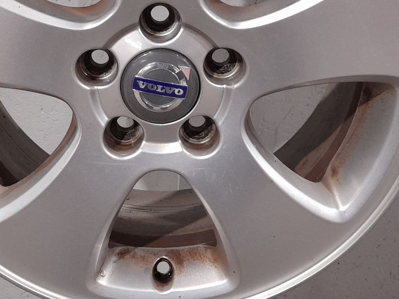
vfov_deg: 27.6
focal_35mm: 52
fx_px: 599
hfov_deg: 36.8
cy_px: 75
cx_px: 173
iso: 250
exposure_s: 1/50
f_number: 2
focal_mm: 4.6
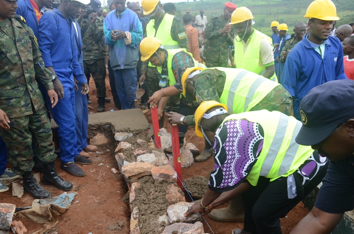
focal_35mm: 32
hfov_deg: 59.6
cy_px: 117
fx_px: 309
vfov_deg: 41.5
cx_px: 177
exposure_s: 1/100
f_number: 6.3
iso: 100
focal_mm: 21
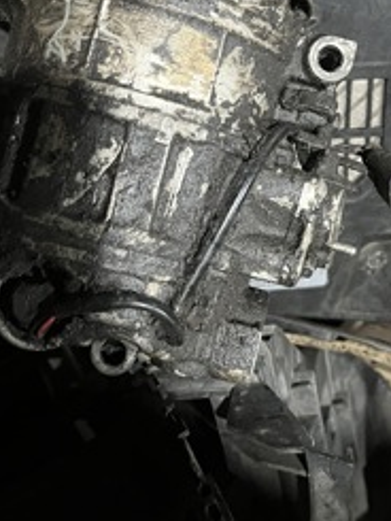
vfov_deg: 37.2
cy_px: 183
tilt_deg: -68.9
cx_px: 242
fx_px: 767
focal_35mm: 51
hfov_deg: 28.5
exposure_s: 1/25
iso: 500
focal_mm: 5.1
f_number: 1.6
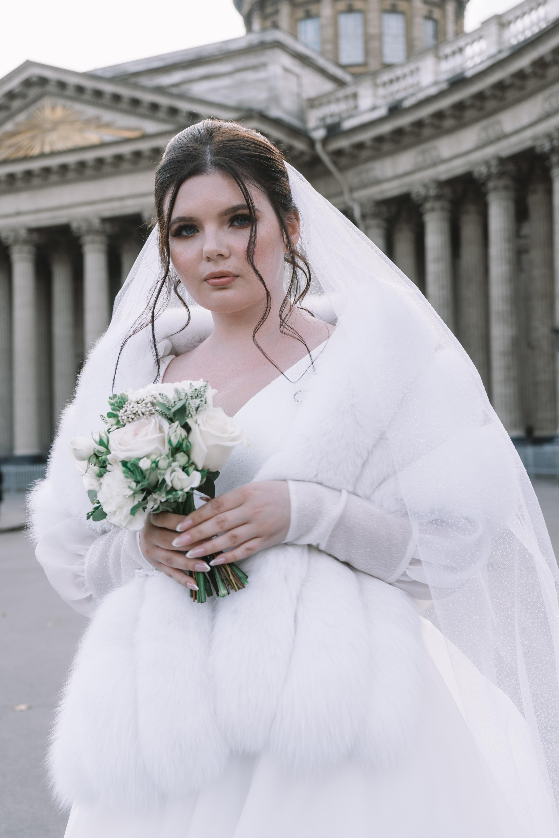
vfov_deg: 40.3
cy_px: 419
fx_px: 1141
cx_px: 280
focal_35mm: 49
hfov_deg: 27.5
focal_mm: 49
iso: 100
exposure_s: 1/160
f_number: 5.6
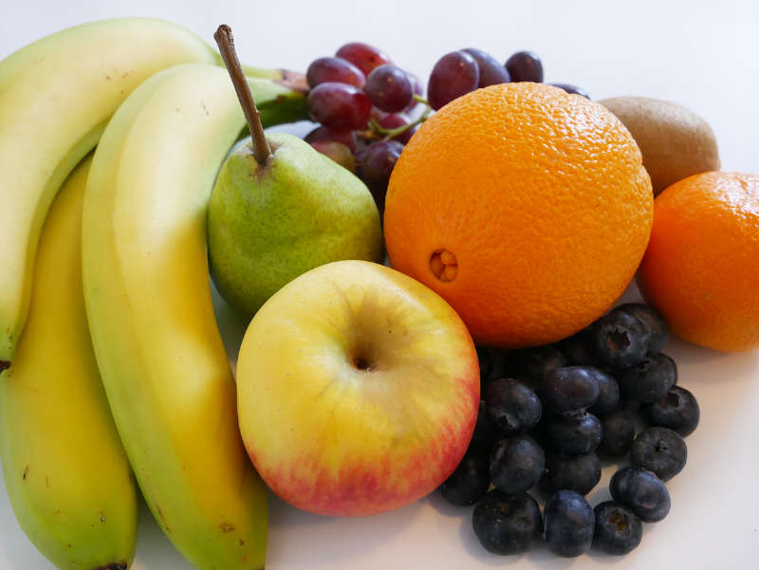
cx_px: 380
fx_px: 878
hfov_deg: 46.8
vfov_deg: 36.0
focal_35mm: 40
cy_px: 285
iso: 640
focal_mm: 20
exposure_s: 1/60
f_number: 4.1
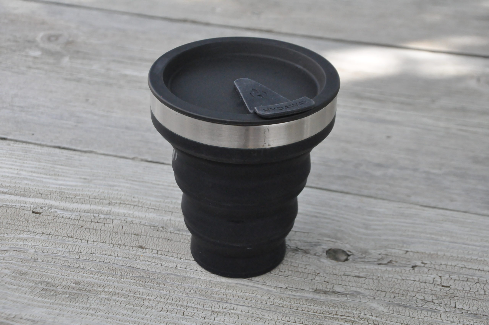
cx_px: 244
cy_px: 162
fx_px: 1017
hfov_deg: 27.0
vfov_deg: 18.1
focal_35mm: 75
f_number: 9
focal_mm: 50
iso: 3200
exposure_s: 1/2000
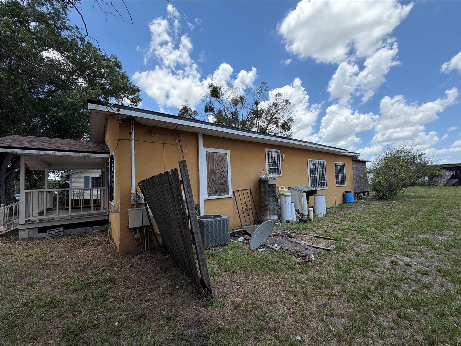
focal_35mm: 14
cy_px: 173
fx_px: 186
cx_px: 230
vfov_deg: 85.7
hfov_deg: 102.1
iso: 25
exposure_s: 1/770
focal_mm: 2.22
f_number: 2.2
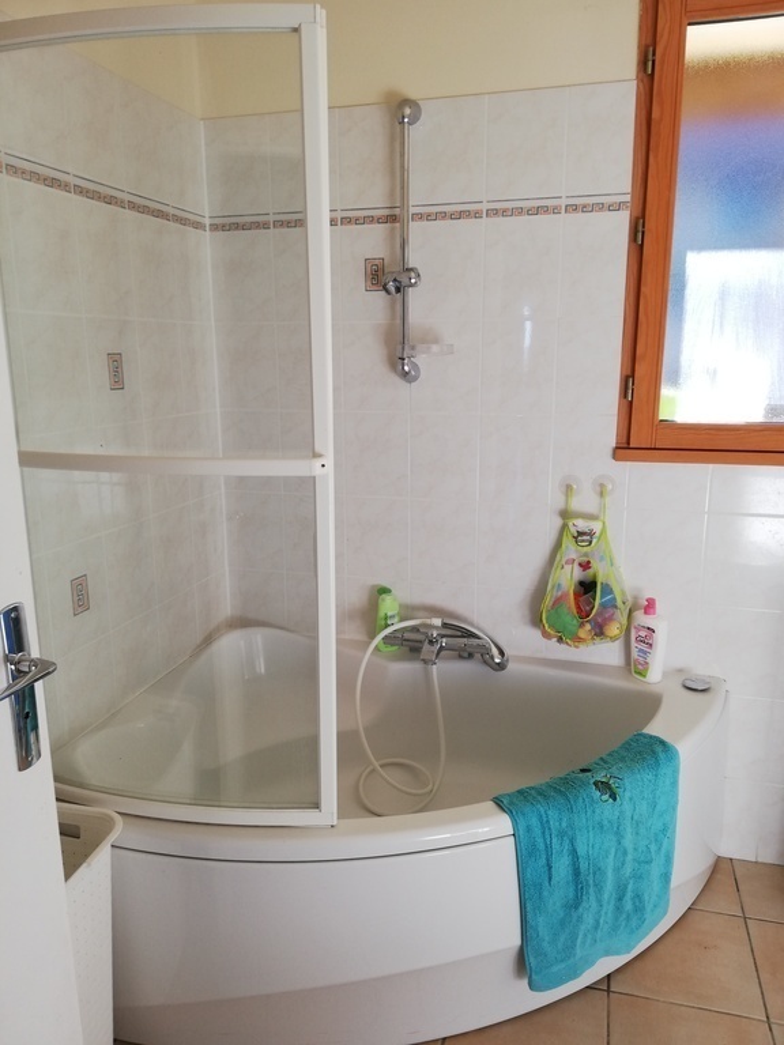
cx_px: 392
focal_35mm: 26
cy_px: 522
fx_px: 785
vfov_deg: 67.3
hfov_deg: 53.1
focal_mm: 3.81
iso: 64
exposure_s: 1/50
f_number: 2.2
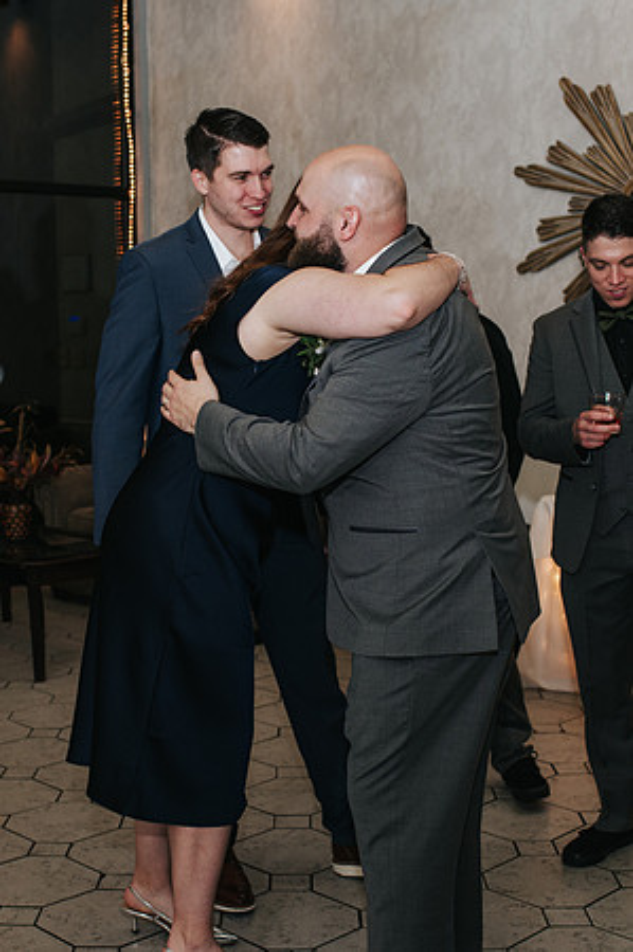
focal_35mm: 53
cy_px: 476
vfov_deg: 37.8
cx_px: 244
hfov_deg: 25.6
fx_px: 1389
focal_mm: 35
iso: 800
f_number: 3.2
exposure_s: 1/200
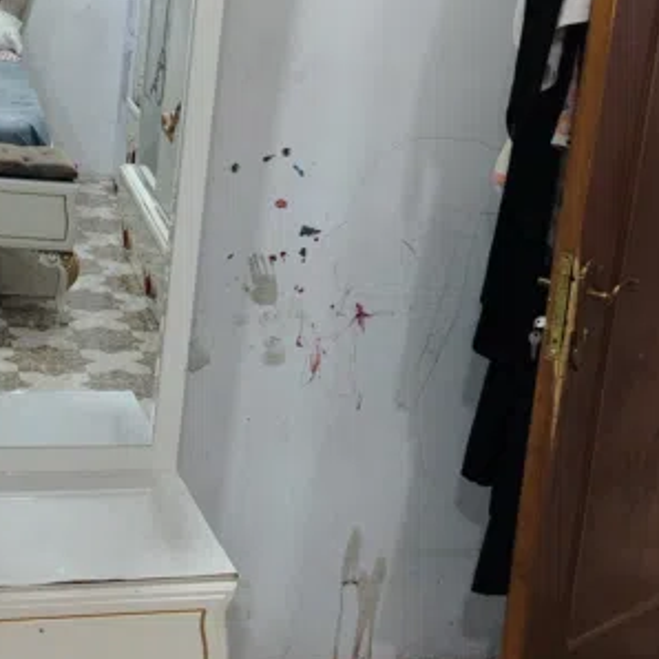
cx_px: 268
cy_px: 306
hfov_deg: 30.0
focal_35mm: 57
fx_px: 1228
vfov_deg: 30.0
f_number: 1.75
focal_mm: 5.25
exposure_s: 1/50
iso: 834
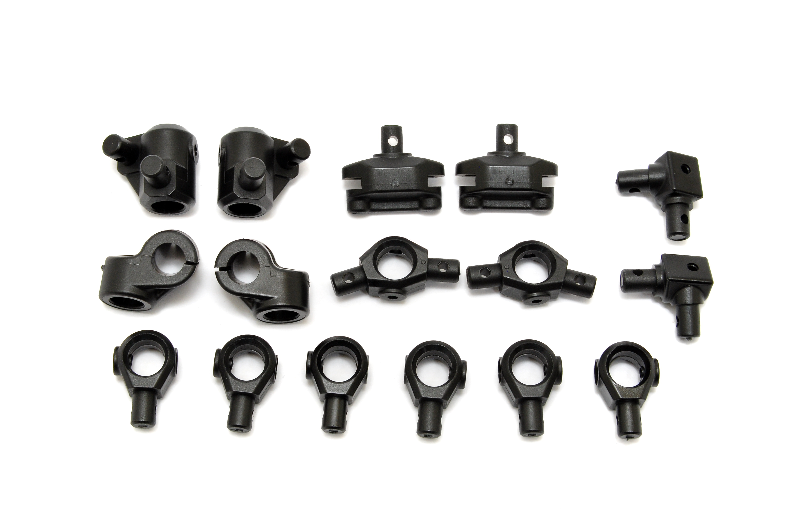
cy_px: 263
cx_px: 396
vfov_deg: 17.4
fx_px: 1714
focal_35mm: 78
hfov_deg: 26.0
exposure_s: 1/60
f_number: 20
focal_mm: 52
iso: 400
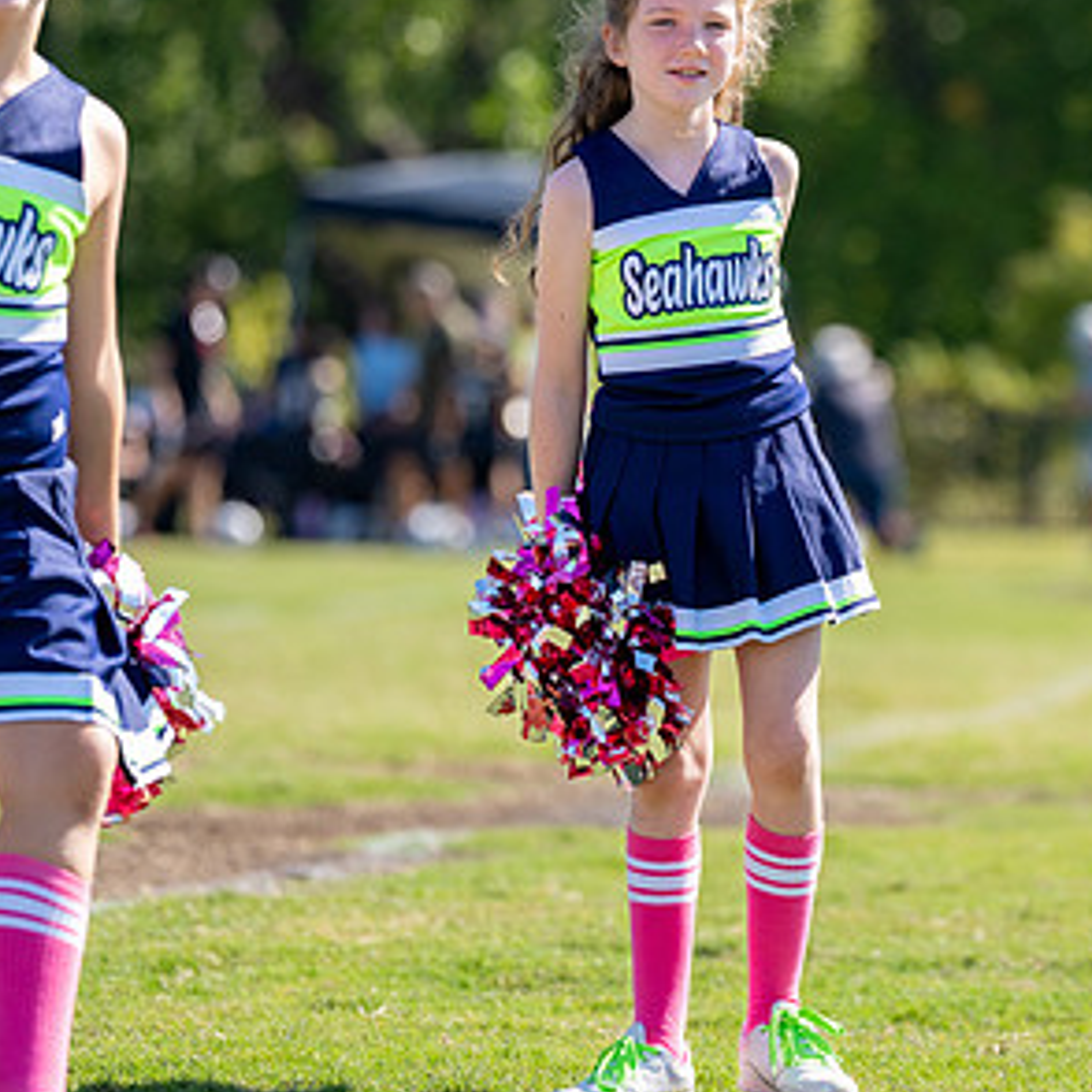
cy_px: 372
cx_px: 709
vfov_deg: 7.0
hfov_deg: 7.0
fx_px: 8958
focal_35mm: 251
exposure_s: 1/2000
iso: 200
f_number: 2.8
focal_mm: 138
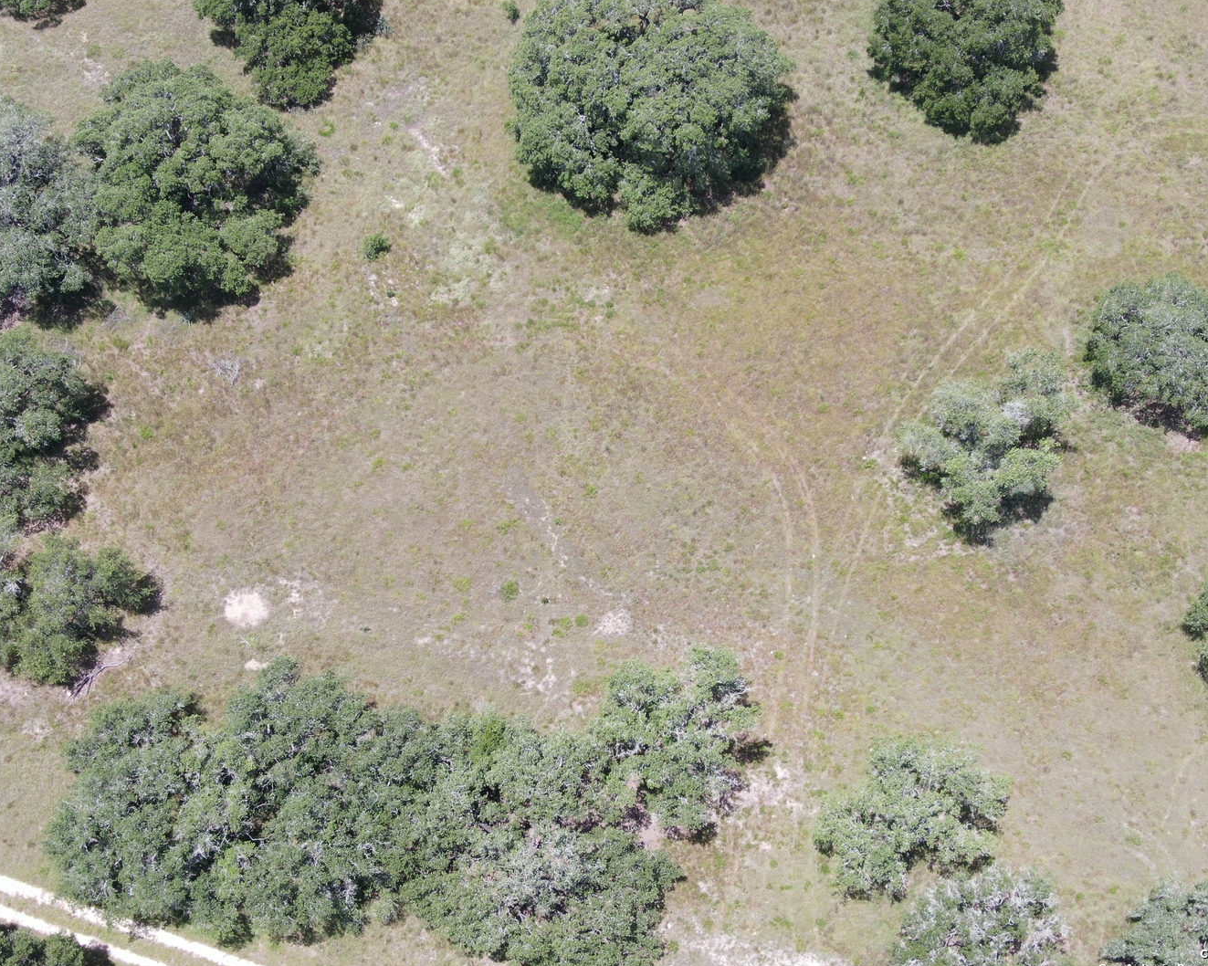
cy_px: 483
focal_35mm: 51
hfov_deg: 36.6
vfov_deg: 29.7
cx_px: 639
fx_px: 1823
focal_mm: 8.6
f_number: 3.8
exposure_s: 1/320
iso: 100
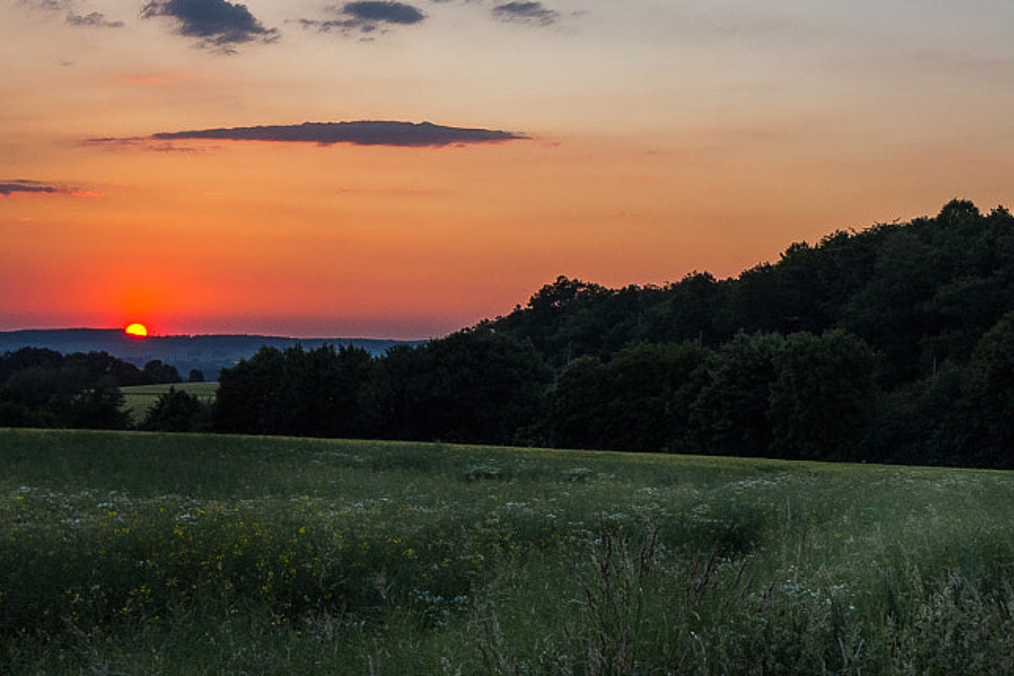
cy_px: 28
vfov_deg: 19.8
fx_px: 1887
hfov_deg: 29.7
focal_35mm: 67
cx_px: 737
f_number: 5
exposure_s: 1/320
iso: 400
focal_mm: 18
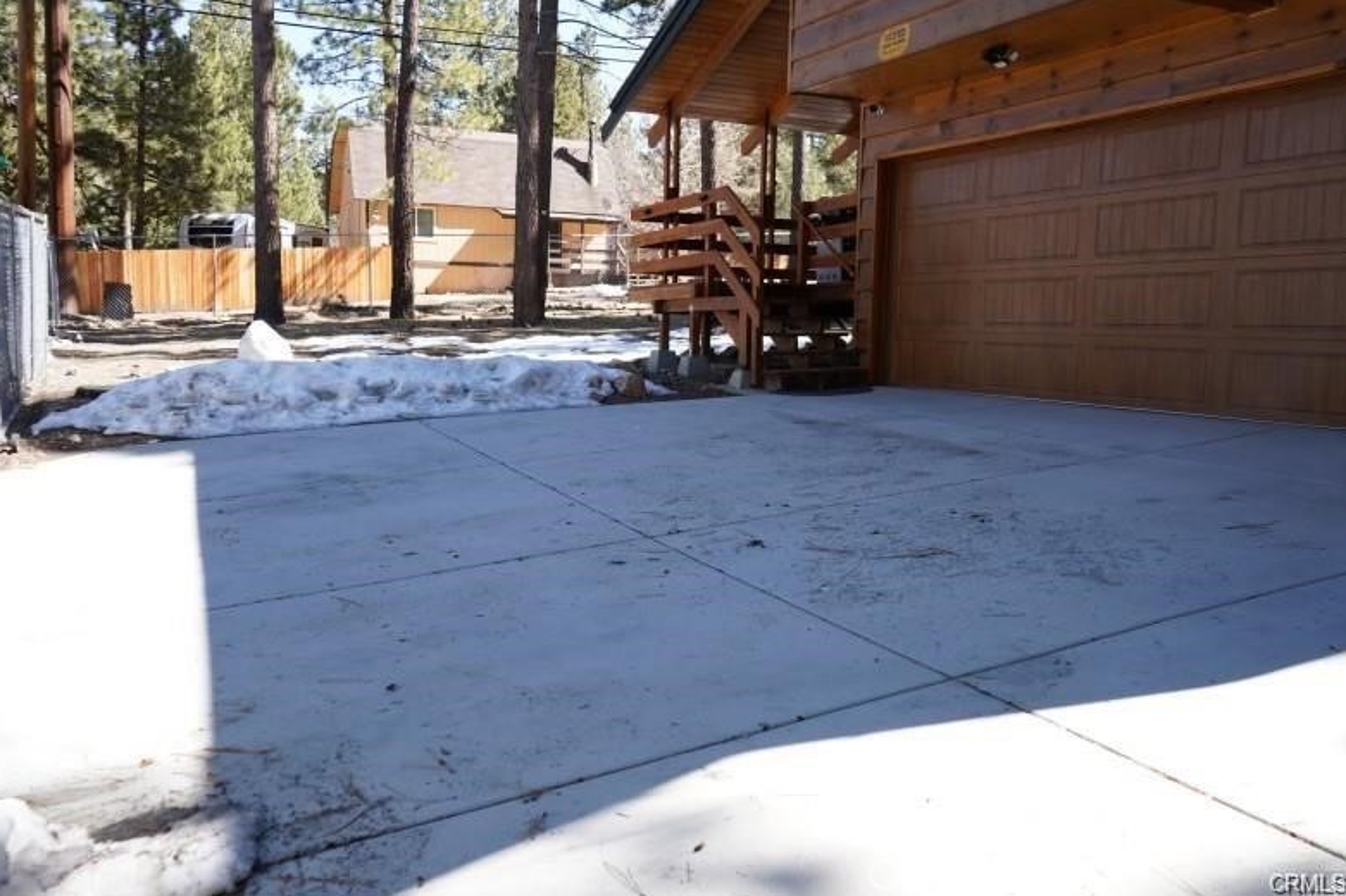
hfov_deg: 63.7
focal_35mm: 29
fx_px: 1084
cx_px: 660
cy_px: 434
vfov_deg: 44.9
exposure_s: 1/100
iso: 100
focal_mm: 28
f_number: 5
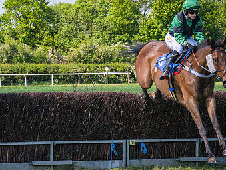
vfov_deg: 6.4
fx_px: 1521
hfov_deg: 8.5
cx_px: 47
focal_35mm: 233
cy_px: 74
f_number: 5
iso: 400
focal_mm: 77
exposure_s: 1/2000
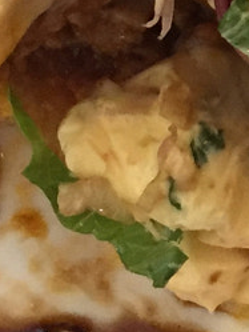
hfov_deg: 7.9
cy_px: -283
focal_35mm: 186
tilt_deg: -69.0
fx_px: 1782
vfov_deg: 10.0
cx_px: 360
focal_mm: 4.15
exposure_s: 1/30
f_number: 2.2
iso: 160
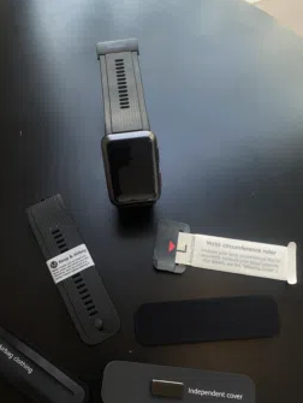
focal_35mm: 31
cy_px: 237
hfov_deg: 45.5
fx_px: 361
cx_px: 141
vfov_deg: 57.9
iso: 160
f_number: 1.8
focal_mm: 4.25
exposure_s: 1/50
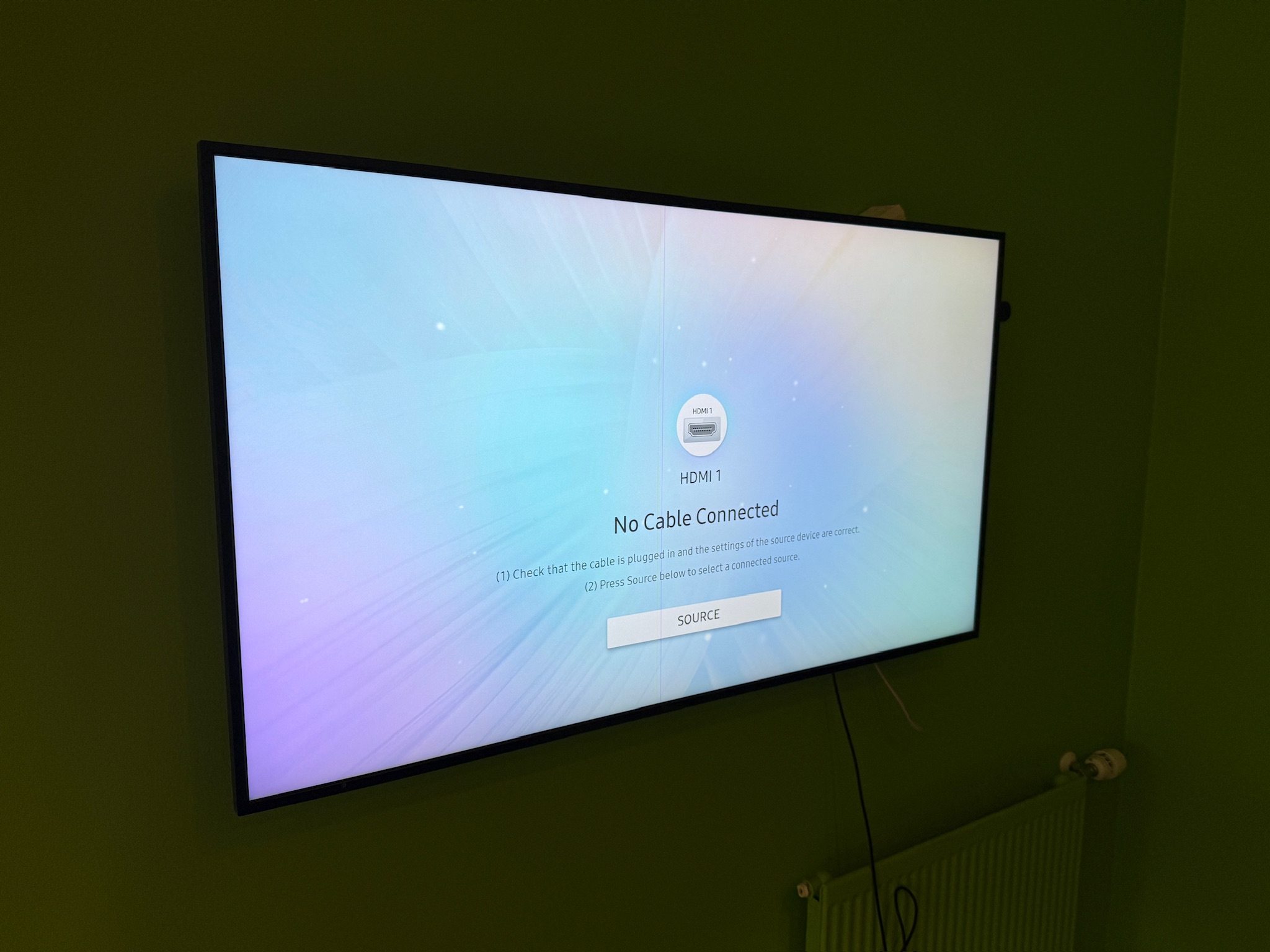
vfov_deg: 56.8
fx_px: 881
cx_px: 635
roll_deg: -0.7
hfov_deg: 71.6
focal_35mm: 24
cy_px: 476
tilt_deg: -7.1
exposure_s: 1/100
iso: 125
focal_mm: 6.76
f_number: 1.78
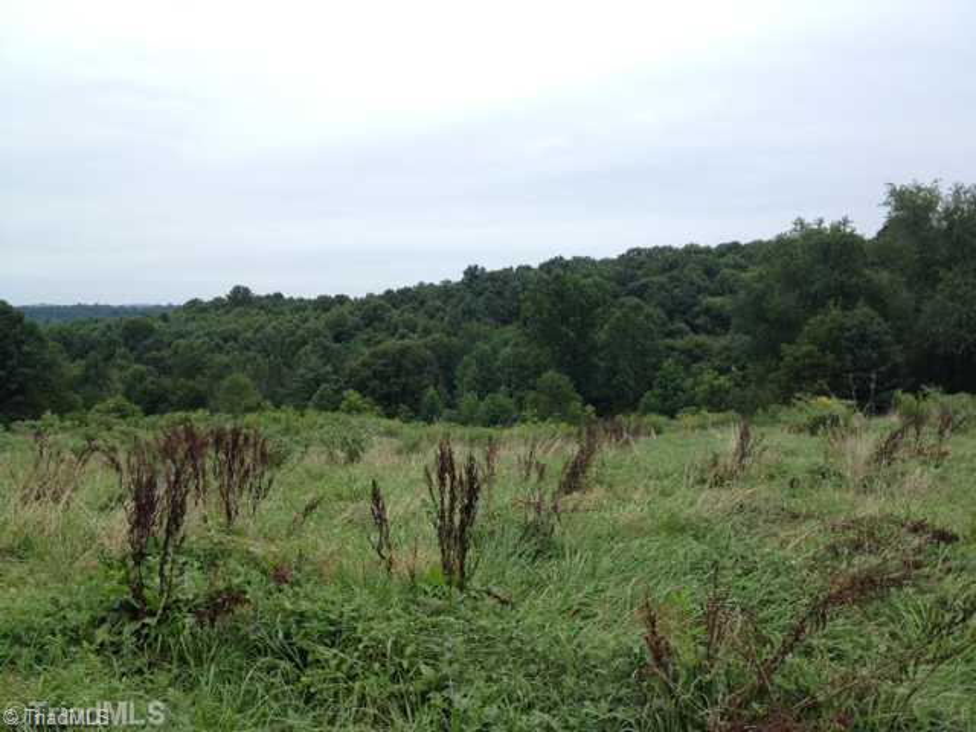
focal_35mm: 35
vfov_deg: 40.7
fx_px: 987
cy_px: 366
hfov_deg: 52.6
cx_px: 488
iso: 50
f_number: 2.4
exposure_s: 1/378
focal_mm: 4.28
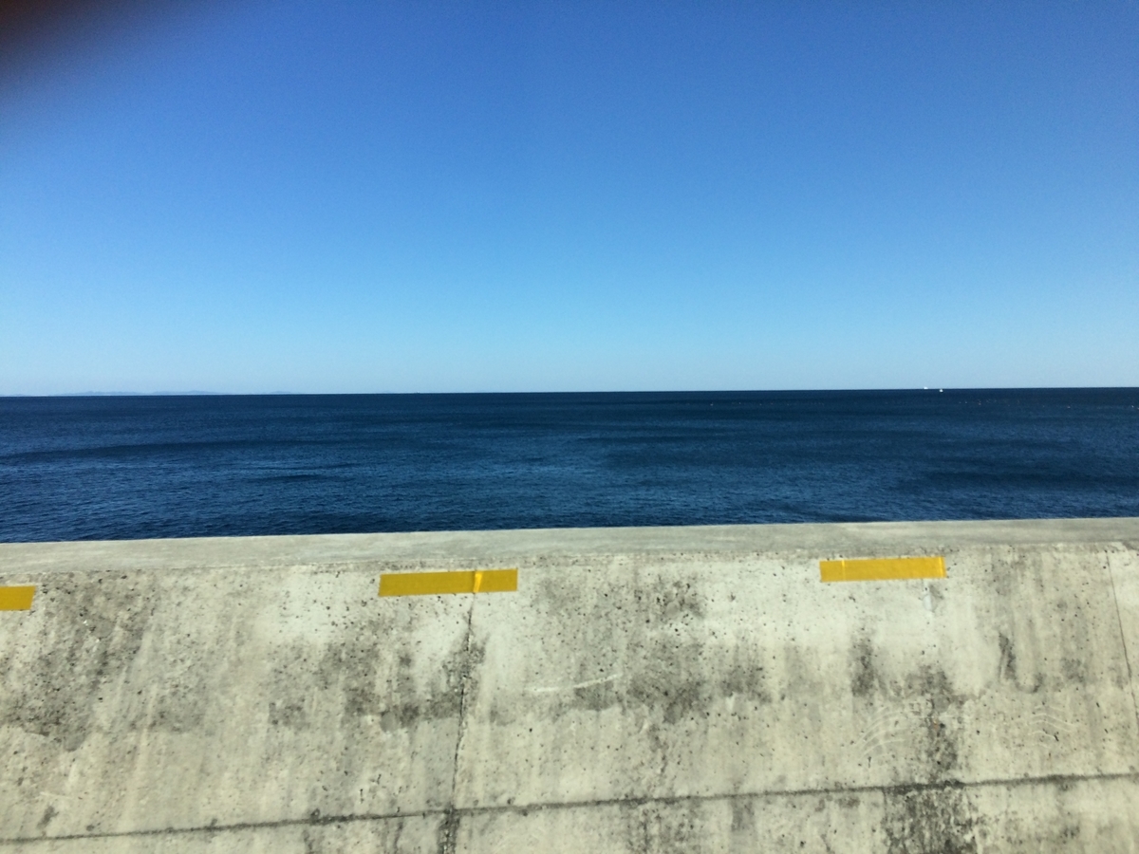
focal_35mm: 29
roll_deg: +2.4
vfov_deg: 48.2
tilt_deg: -1.9
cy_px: 427
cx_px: 570
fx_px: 954
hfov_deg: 61.7
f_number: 2.2
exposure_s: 1/2160
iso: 32
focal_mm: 4.15
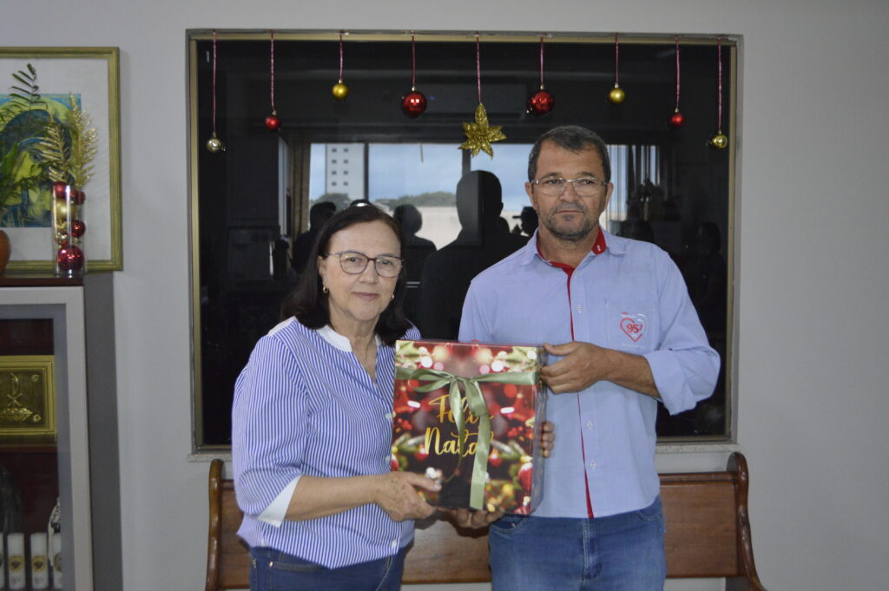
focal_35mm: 45
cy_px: 296
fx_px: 1110
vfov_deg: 29.8
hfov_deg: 43.6
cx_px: 444
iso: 2200
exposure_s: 1/60
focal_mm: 30
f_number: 4.5
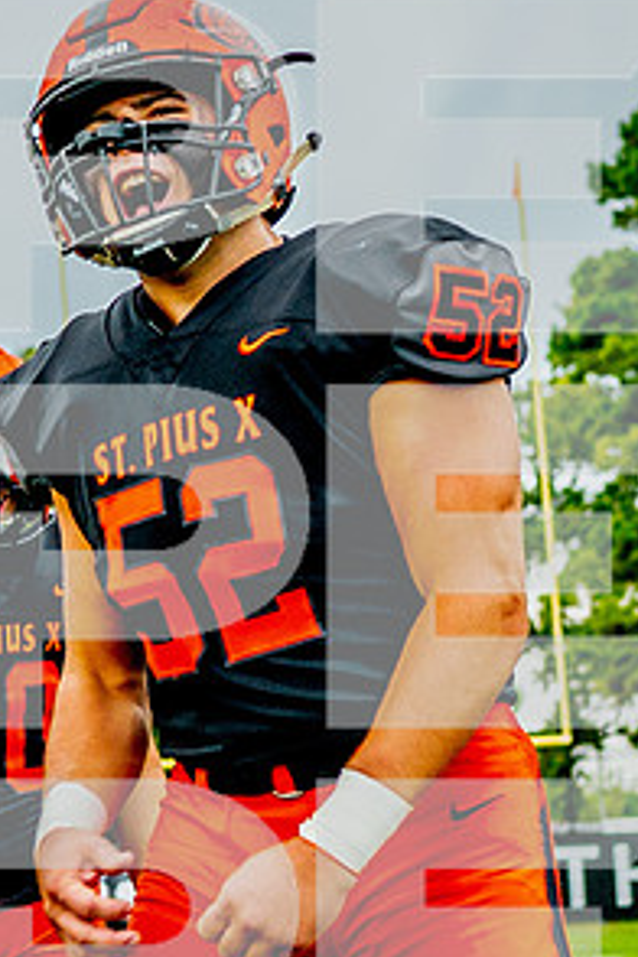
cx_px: 62
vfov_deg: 17.8
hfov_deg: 11.8
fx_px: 3057
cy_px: 437
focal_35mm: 115
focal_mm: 35
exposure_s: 1/1000
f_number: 2.8
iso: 400
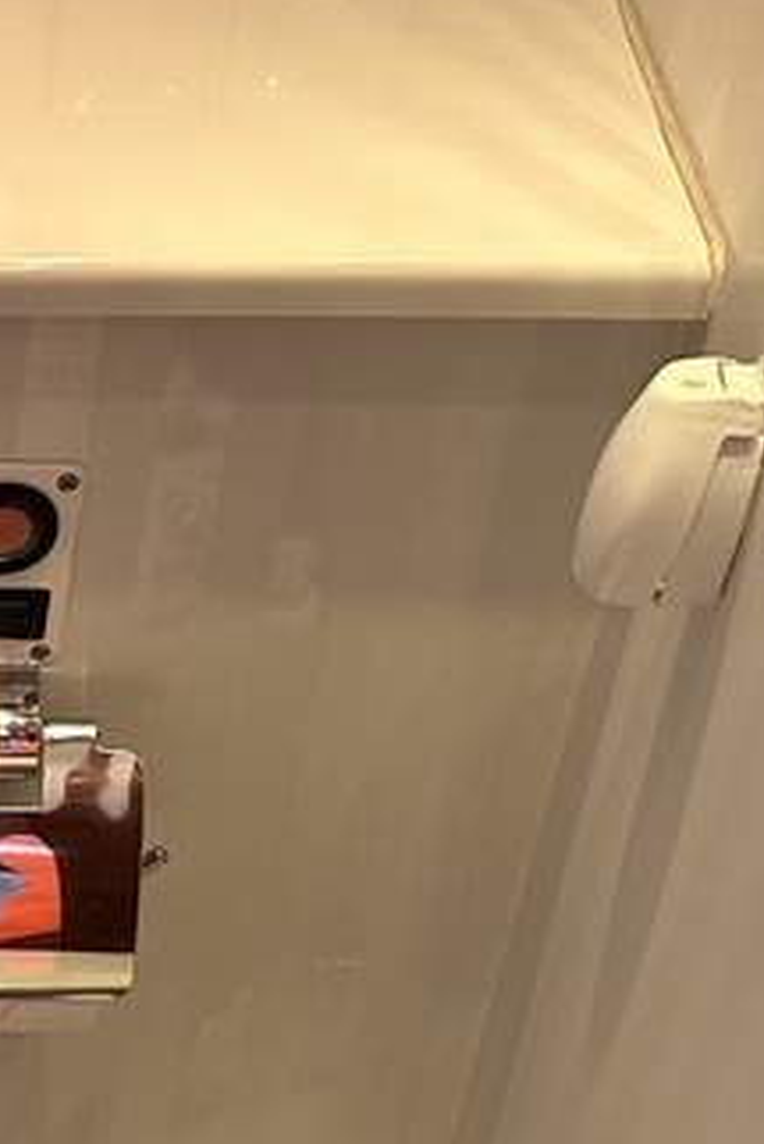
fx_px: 2957
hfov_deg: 13.5
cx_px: -515
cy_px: 988
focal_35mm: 93
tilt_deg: -45.5
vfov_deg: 21.5
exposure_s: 1/121
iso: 125
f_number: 1.78
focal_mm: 6.86
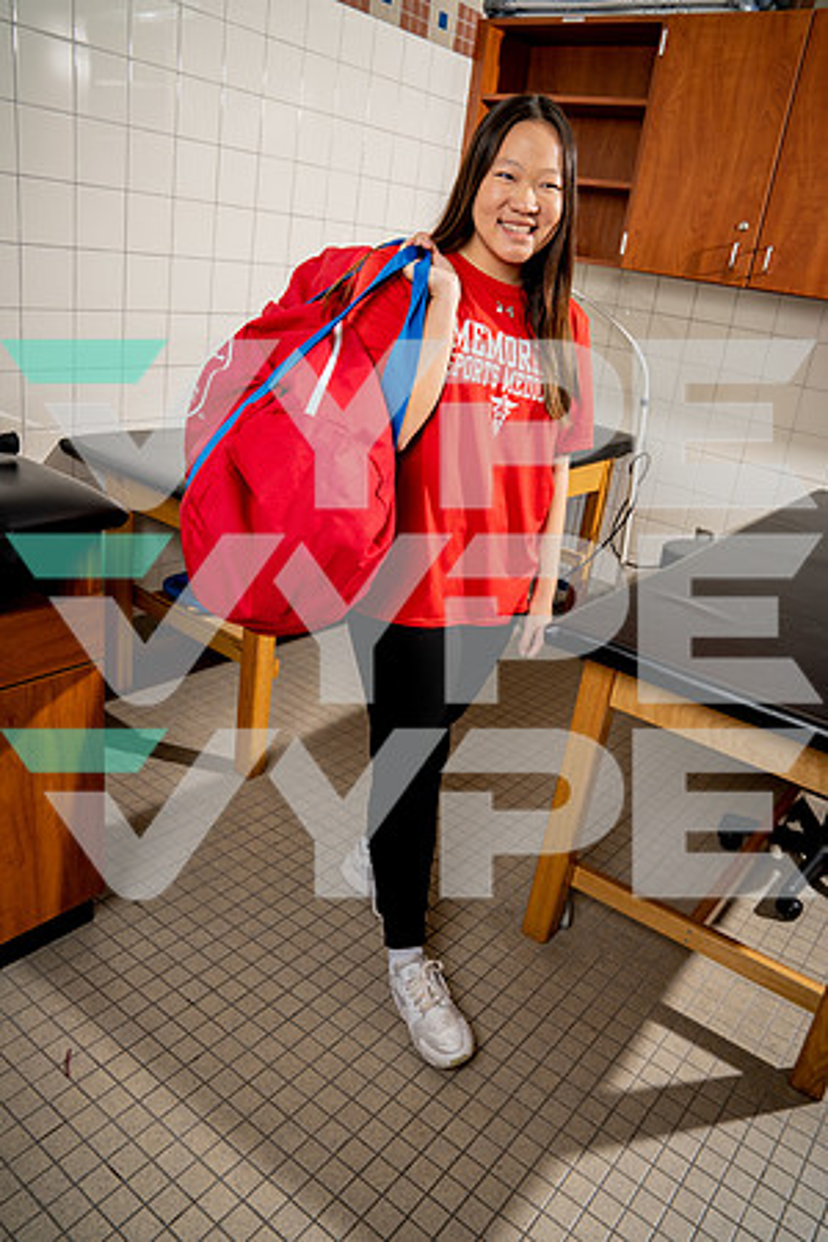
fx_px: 931
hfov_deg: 47.9
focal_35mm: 27
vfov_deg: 67.4
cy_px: 621
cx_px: 414
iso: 250
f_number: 6.3
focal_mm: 27
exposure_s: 1/250
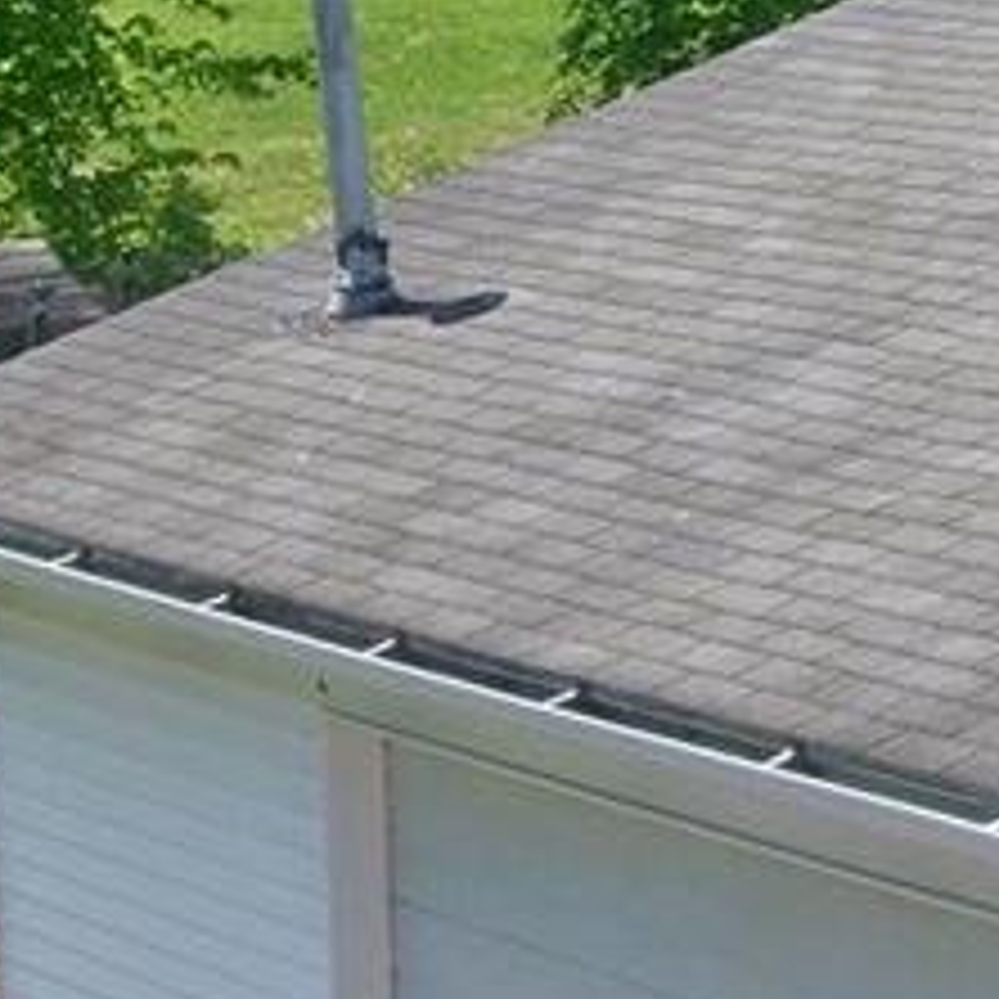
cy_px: 824
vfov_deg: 9.3
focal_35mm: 188
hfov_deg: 9.2
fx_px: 6138
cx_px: 1300
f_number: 4
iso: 80
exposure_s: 1/500
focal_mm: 10.5
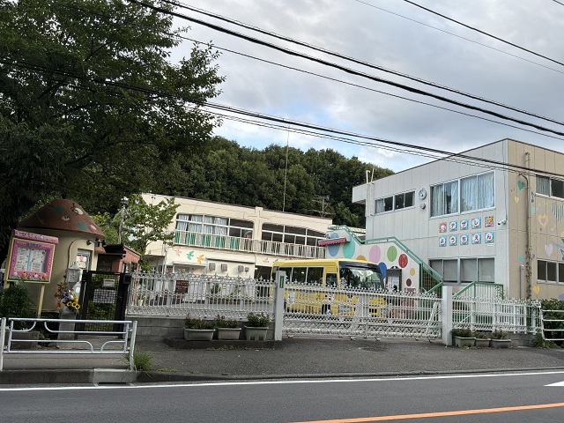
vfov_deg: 49.7
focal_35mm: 28
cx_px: 282
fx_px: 456
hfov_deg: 63.4
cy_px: 212
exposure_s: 1/491
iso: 25
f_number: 1.8
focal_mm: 3
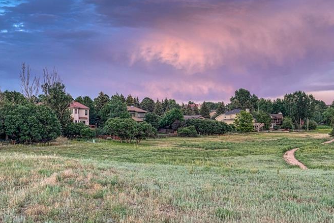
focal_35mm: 53
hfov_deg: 37.4
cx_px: 201
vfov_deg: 25.5
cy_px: 105
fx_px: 492
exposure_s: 1/60
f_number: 8
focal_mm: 34
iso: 800
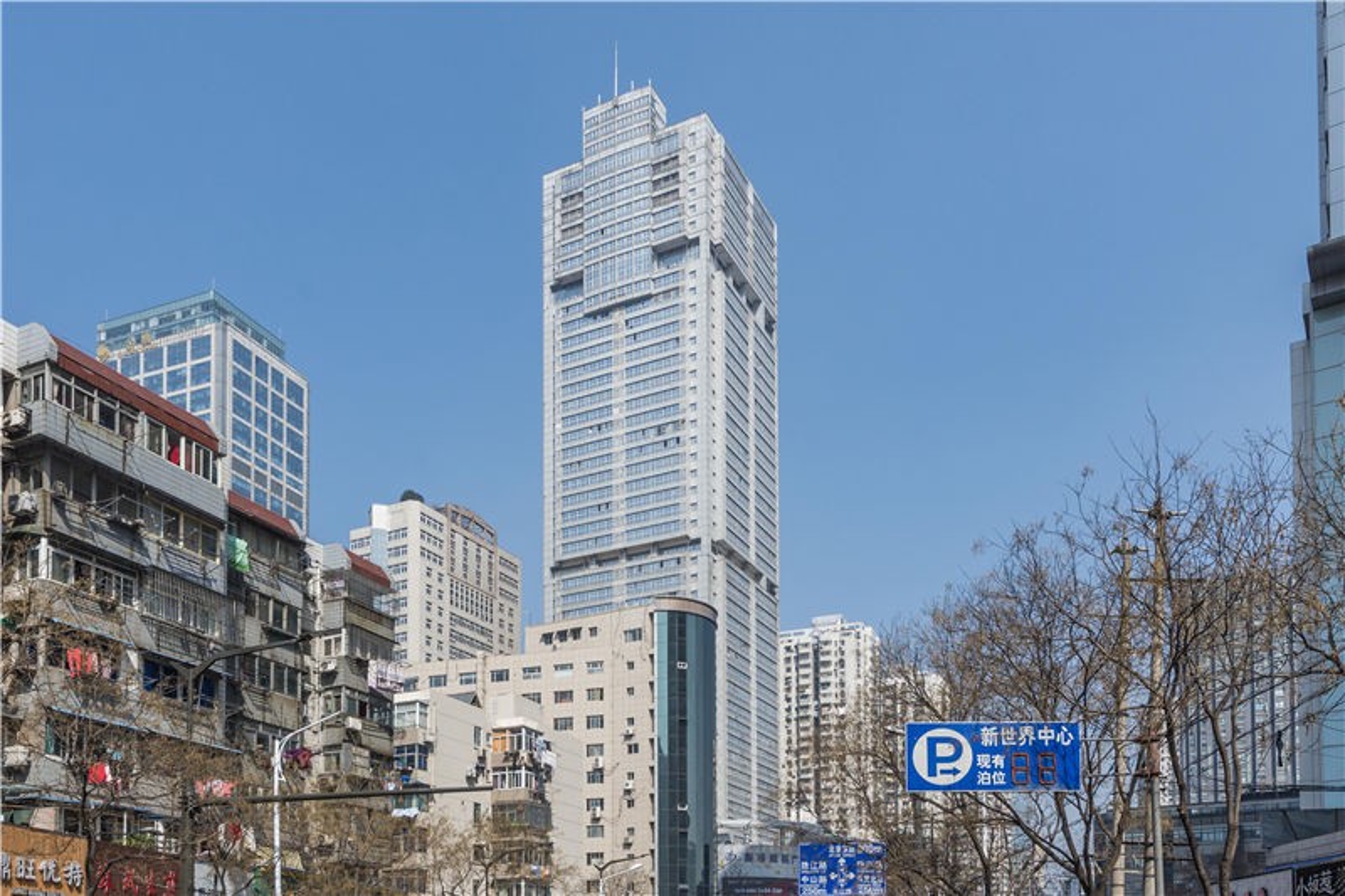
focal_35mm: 24
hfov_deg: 73.8
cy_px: 448
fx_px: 896
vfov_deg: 53.1
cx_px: 672
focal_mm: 24
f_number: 8
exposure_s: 1/640
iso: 200
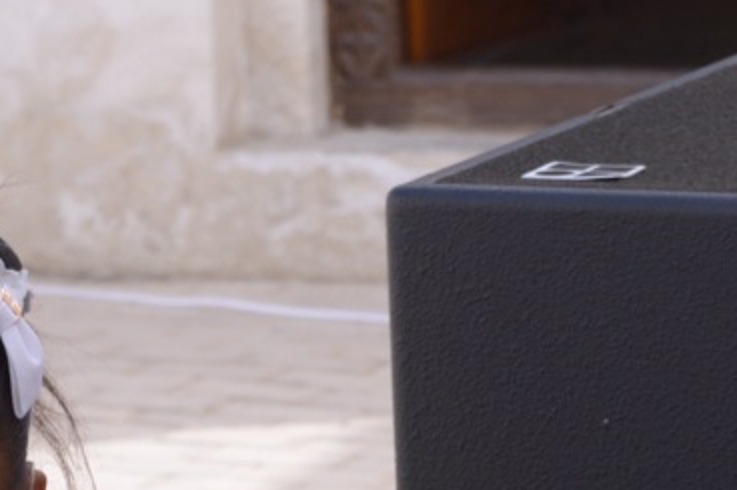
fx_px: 6118
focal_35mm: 299
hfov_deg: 6.9
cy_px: 1318
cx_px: 571
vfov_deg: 4.5
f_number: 8
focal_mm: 55
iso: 160
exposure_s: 1/125
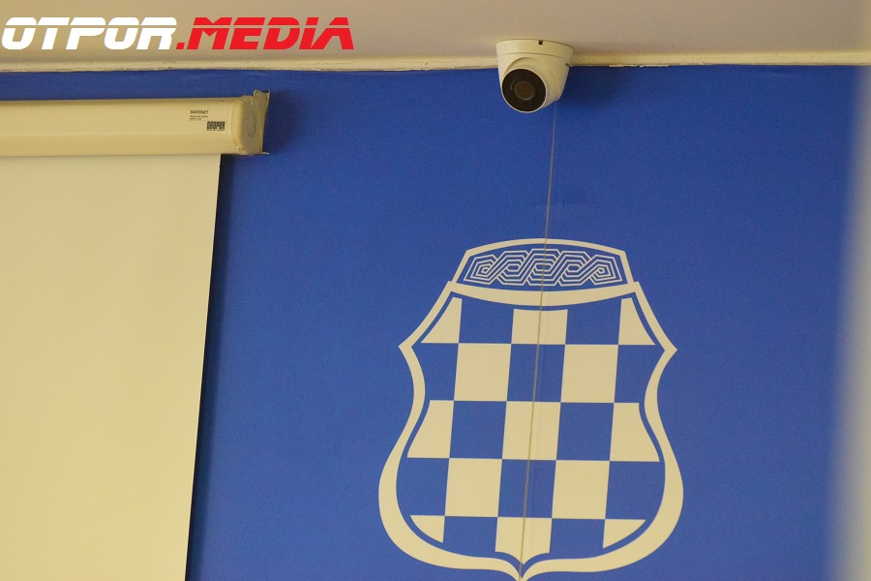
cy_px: 290
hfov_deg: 8.1
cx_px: 436
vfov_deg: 5.4
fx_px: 6169
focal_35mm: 255
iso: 6400
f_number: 5
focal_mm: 170
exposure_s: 1/250
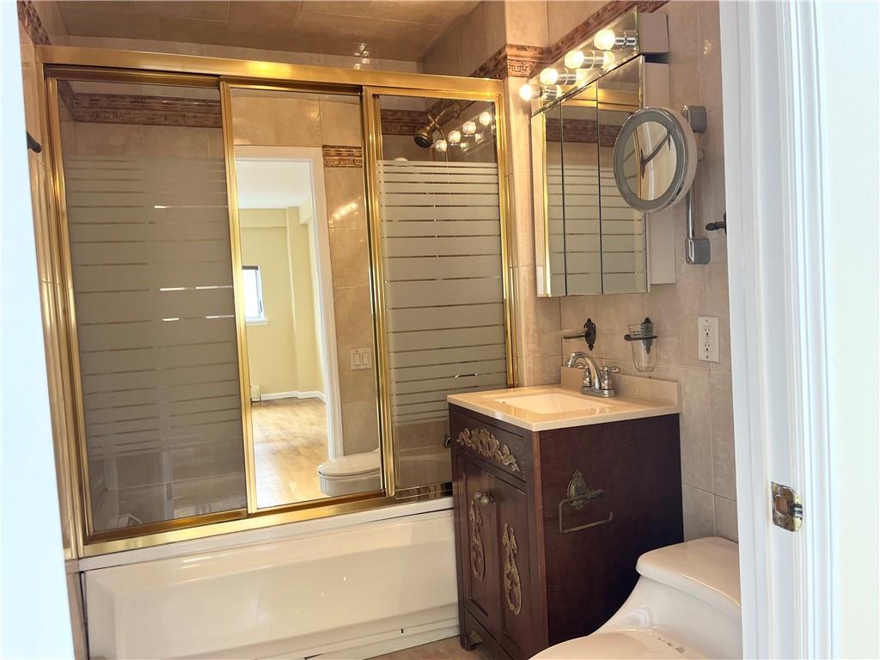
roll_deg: +3.5
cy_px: 330
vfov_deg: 53.1
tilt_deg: -2.6
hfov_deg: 67.3
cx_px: 440
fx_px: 661
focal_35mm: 26
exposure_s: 1/60
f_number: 1.6
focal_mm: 5.1
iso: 64
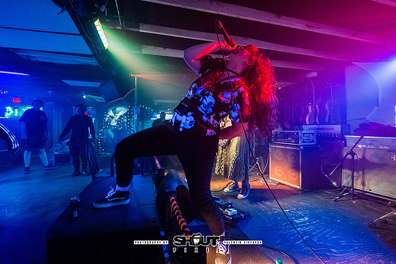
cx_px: 186
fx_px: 165
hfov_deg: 100.1
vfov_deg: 77.1
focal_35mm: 15
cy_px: 122
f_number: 2.8
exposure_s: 1/125
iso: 4000
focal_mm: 14
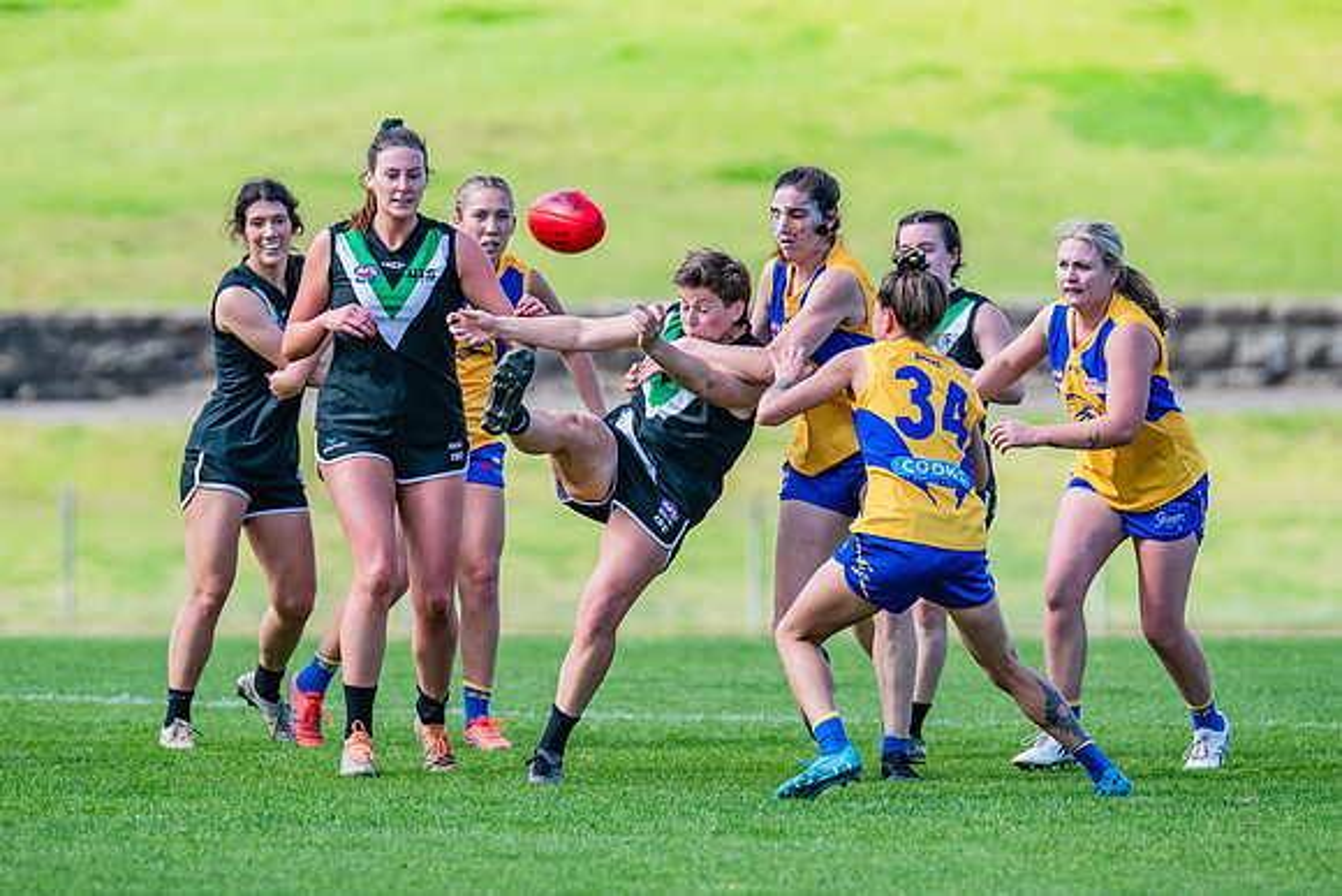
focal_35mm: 600
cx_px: 649
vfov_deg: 2.3
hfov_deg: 3.4
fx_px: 22376
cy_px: 432
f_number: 5.6
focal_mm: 420
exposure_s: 1/1600
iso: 800
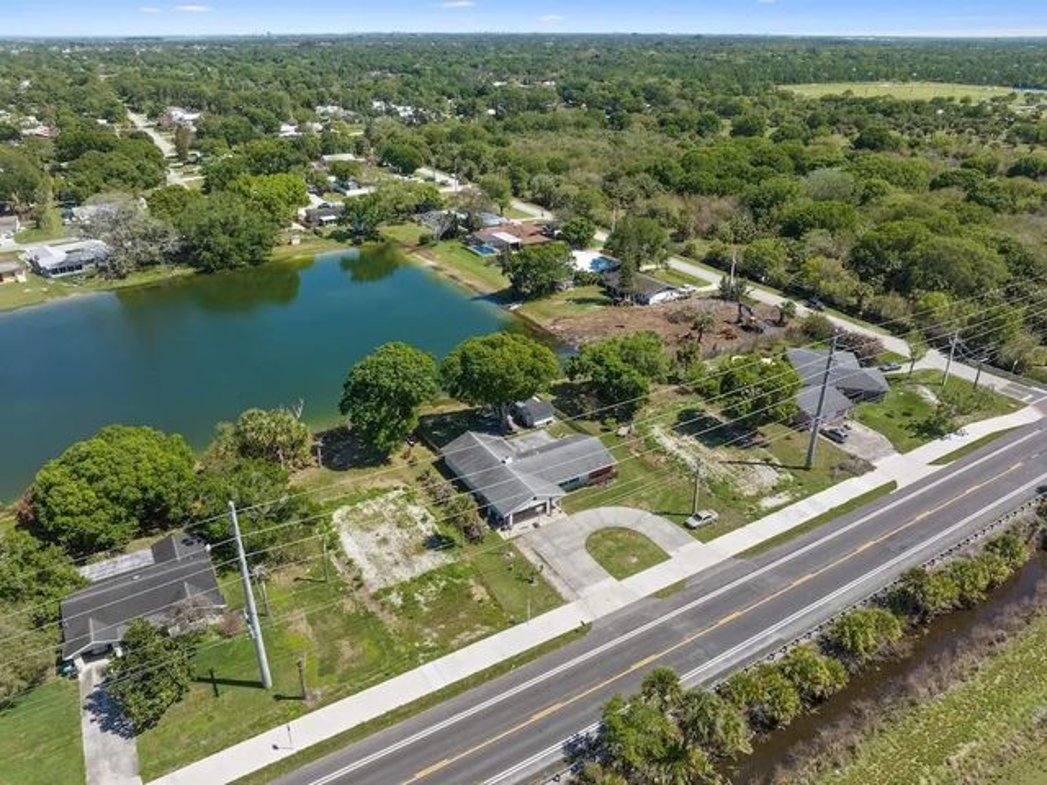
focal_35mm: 24
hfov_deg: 71.6
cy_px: 392
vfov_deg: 56.8
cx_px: 524
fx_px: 726
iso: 100
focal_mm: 12.29
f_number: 5.6
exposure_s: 1/60
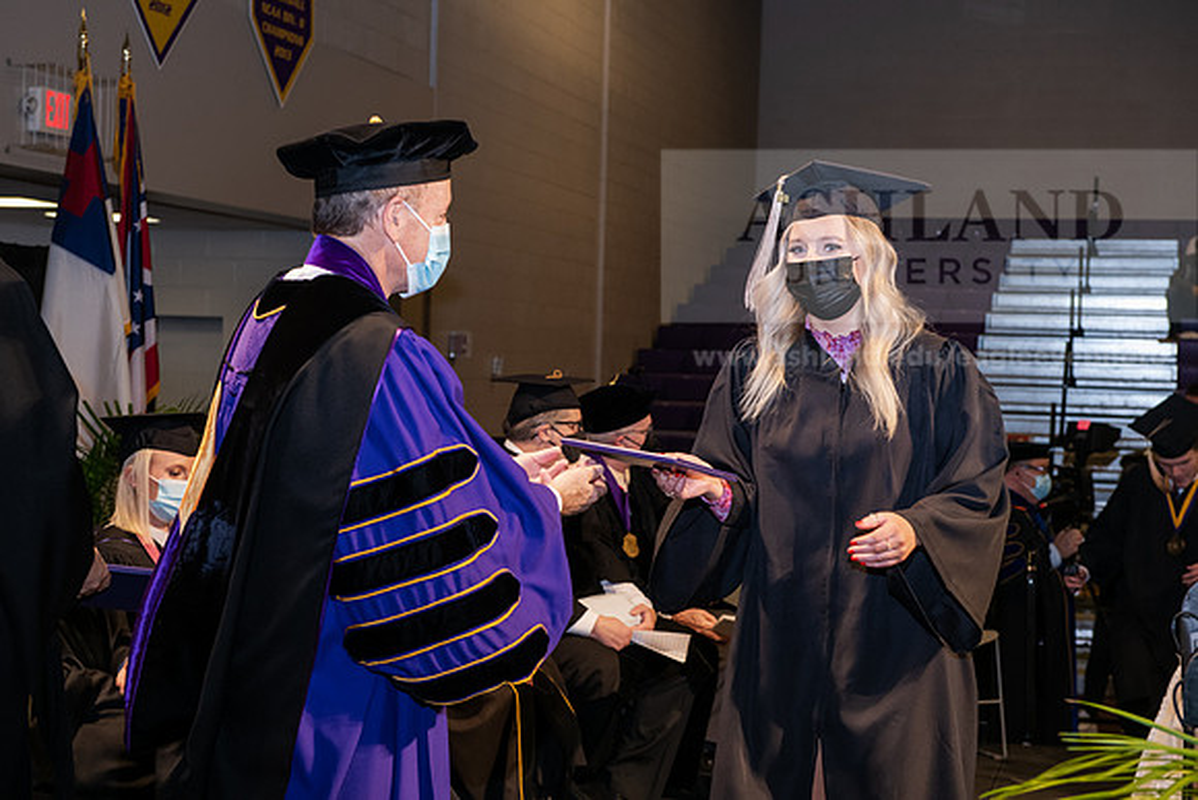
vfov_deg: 21.9
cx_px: 599
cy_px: 400
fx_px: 2064
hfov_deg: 32.4
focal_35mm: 62
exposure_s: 1/200
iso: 1600
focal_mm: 62
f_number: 6.3
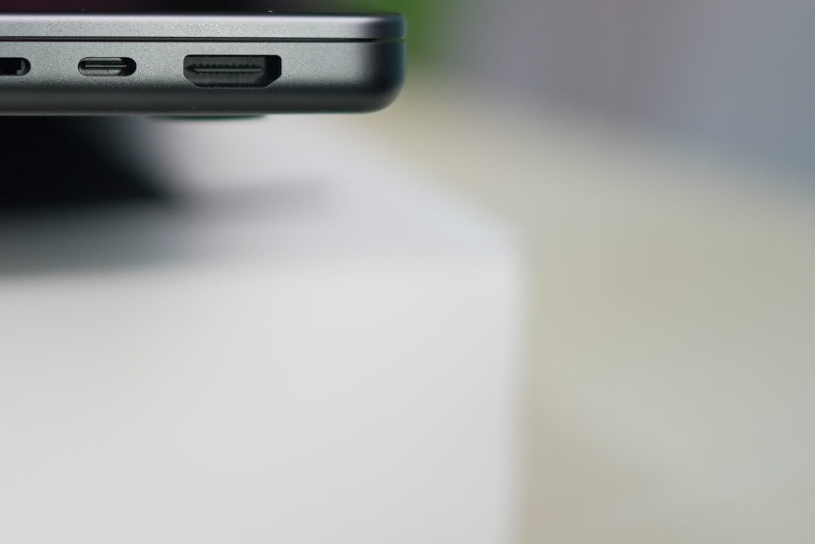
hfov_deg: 20.1
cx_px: 124
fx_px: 2265
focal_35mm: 100
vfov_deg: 13.6
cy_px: 69
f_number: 1.8
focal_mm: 50
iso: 640
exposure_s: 1/100
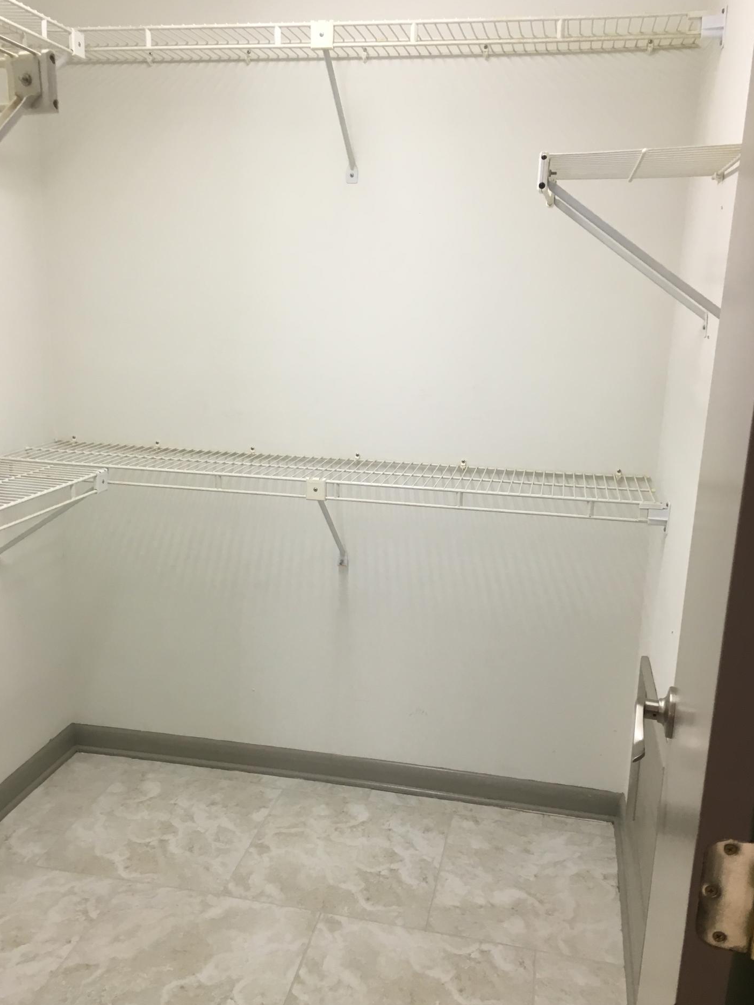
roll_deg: -1.9
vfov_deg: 58.3
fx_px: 900
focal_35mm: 31
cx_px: 375
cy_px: 517
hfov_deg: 45.4
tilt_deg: -13.1
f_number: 2.2
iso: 50
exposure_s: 1/30
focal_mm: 4.15
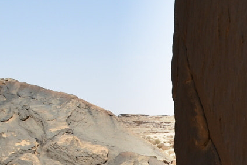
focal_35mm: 104
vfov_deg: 12.4
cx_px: 343
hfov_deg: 18.0
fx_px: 714
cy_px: 266
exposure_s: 1/350
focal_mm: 16
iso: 200
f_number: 9.5
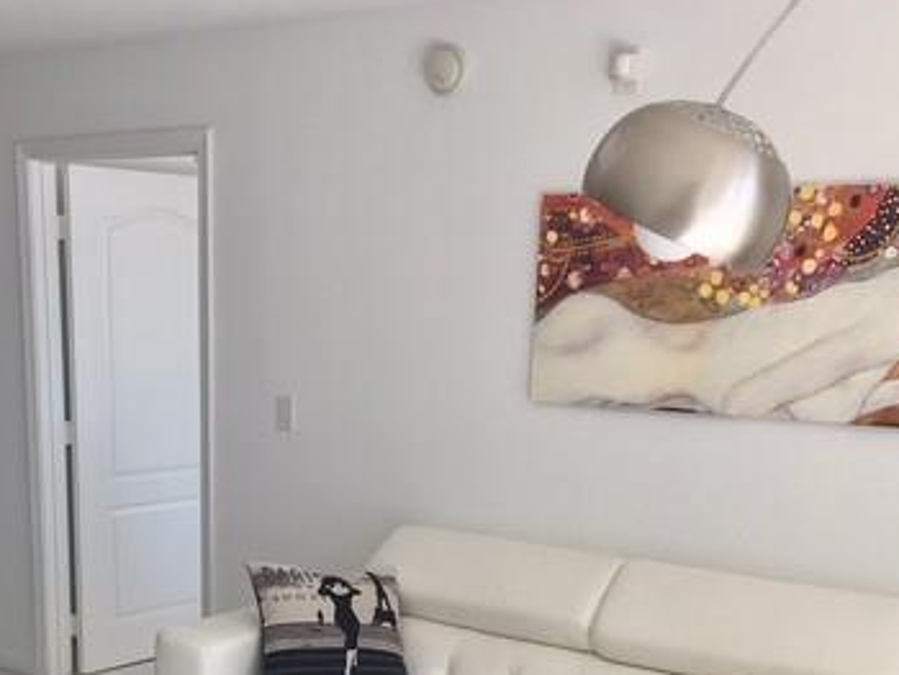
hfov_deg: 36.0
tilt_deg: -12.5
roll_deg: -1.4
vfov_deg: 26.8
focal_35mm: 53
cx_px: 362
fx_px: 1377
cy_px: 585
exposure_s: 1/120
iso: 25
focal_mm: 4.15
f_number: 2.2
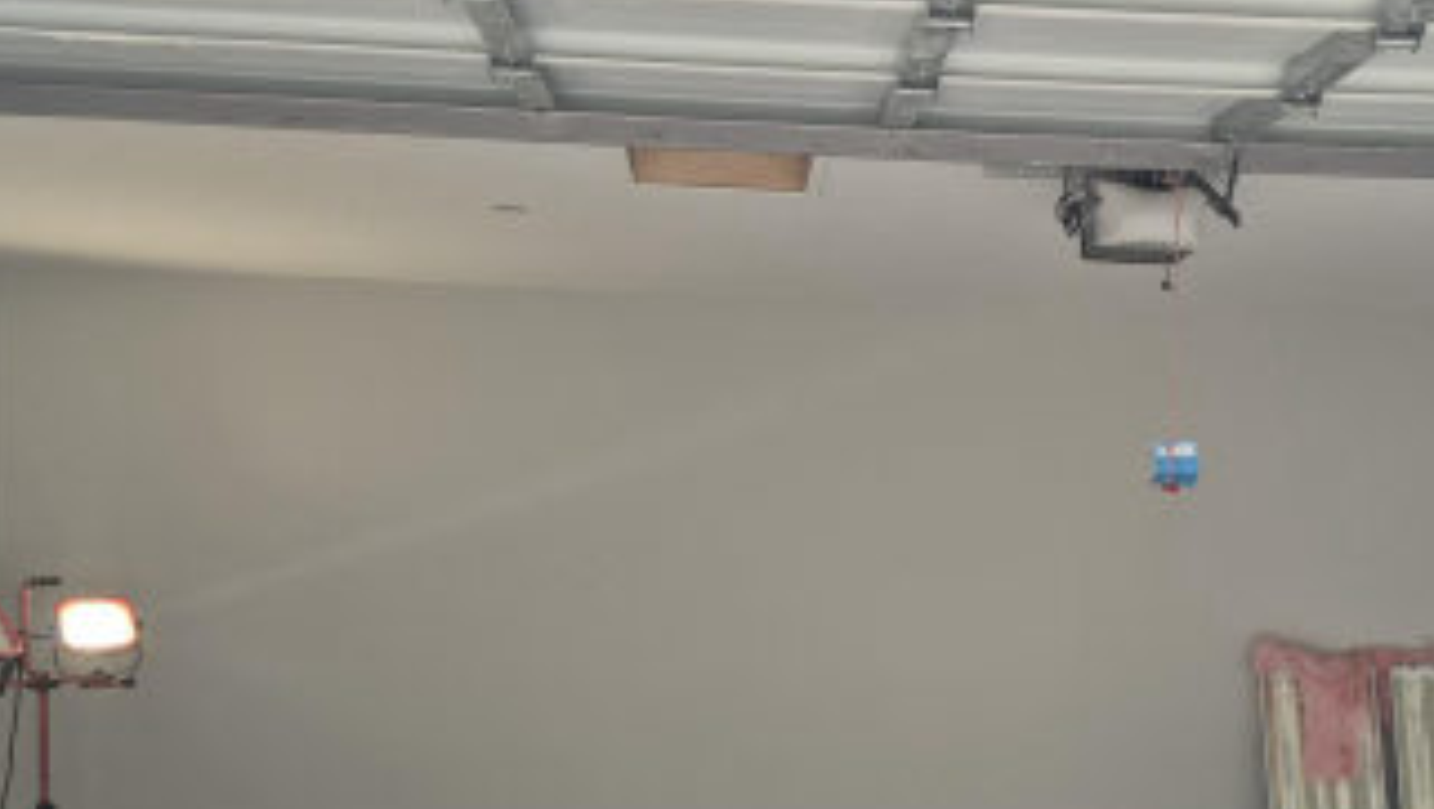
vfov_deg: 22.8
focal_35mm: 52
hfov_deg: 39.0
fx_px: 1978
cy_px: 635
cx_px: 1043
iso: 25
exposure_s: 1/231
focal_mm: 5.4
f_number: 1.8
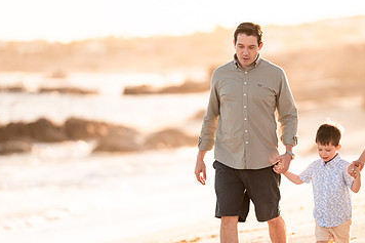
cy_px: 154
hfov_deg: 9.3
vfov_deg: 6.2
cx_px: 270
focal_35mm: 220
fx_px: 2229
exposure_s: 1/2500
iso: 100
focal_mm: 135
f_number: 1.8
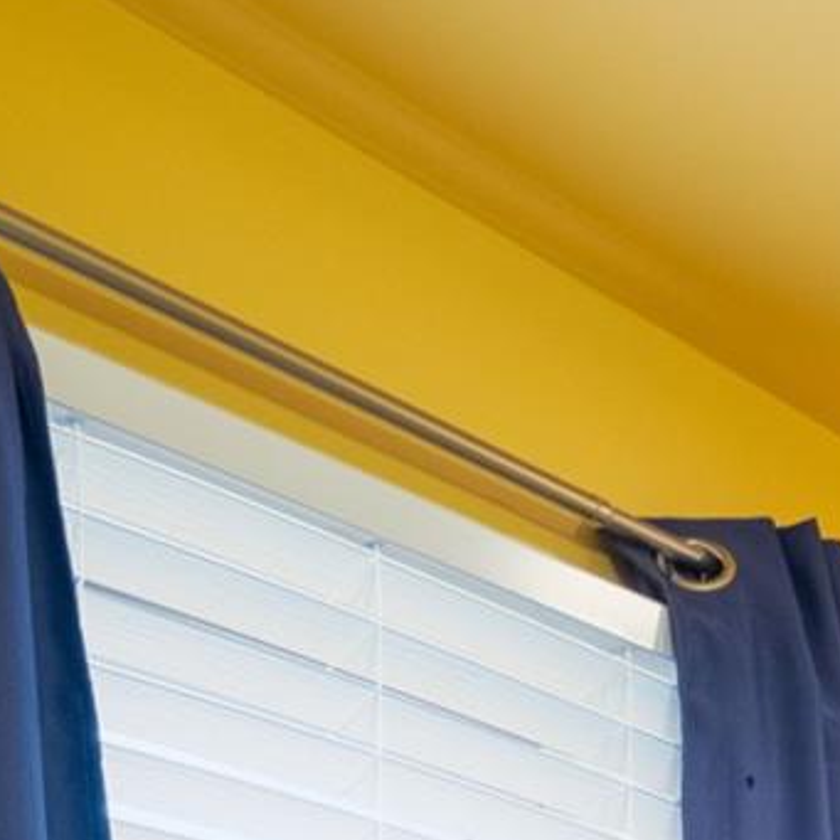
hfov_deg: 16.0
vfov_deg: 15.9
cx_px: 1505
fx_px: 2526
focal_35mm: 92
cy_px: 1536
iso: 800
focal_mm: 12
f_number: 5.6
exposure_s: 1/60
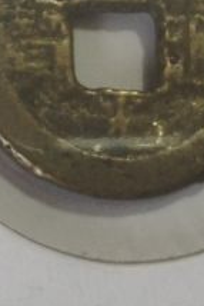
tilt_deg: -81.6
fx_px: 1443
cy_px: 65
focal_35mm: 170
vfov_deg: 12.0
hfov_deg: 7.6
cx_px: -280
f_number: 2.4
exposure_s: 1/40
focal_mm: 4.28
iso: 50
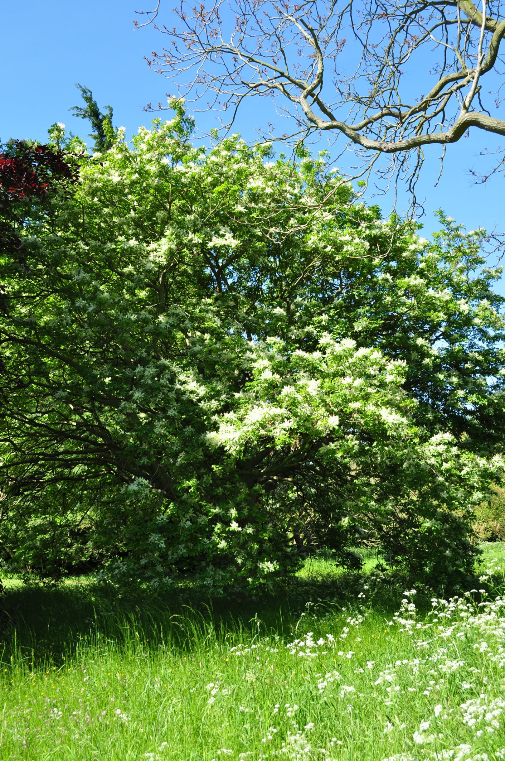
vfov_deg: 49.6
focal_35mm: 39
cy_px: 380
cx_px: 252
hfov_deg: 34.1
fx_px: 823
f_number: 8
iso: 200
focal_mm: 26
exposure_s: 1/250
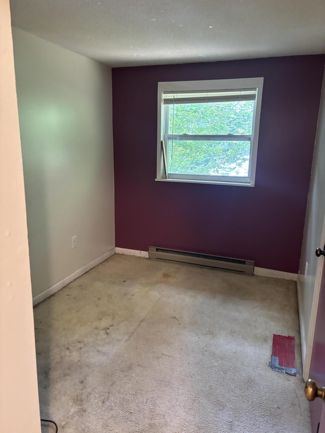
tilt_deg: -14.9
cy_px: 216
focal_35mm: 26
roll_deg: -0.7
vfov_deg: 67.3
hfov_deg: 53.1
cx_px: 162
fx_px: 325
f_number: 1.6
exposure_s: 1/40
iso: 500
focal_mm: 5.96
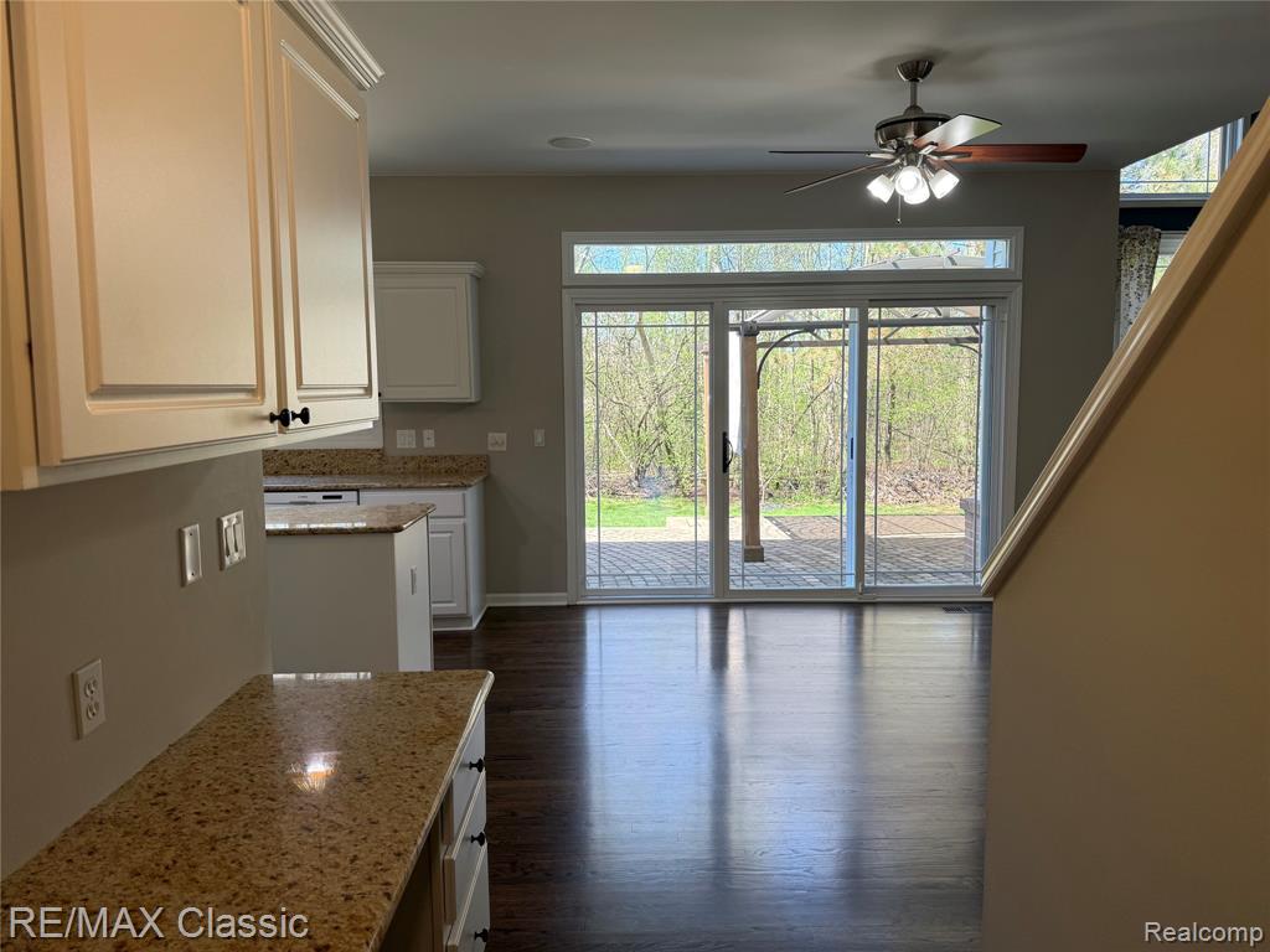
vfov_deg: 56.8
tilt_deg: -4.8
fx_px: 881
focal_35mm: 24
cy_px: 476
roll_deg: +1.4
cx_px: 635
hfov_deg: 71.6
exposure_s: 1/159
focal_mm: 6.76
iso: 64
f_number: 1.78
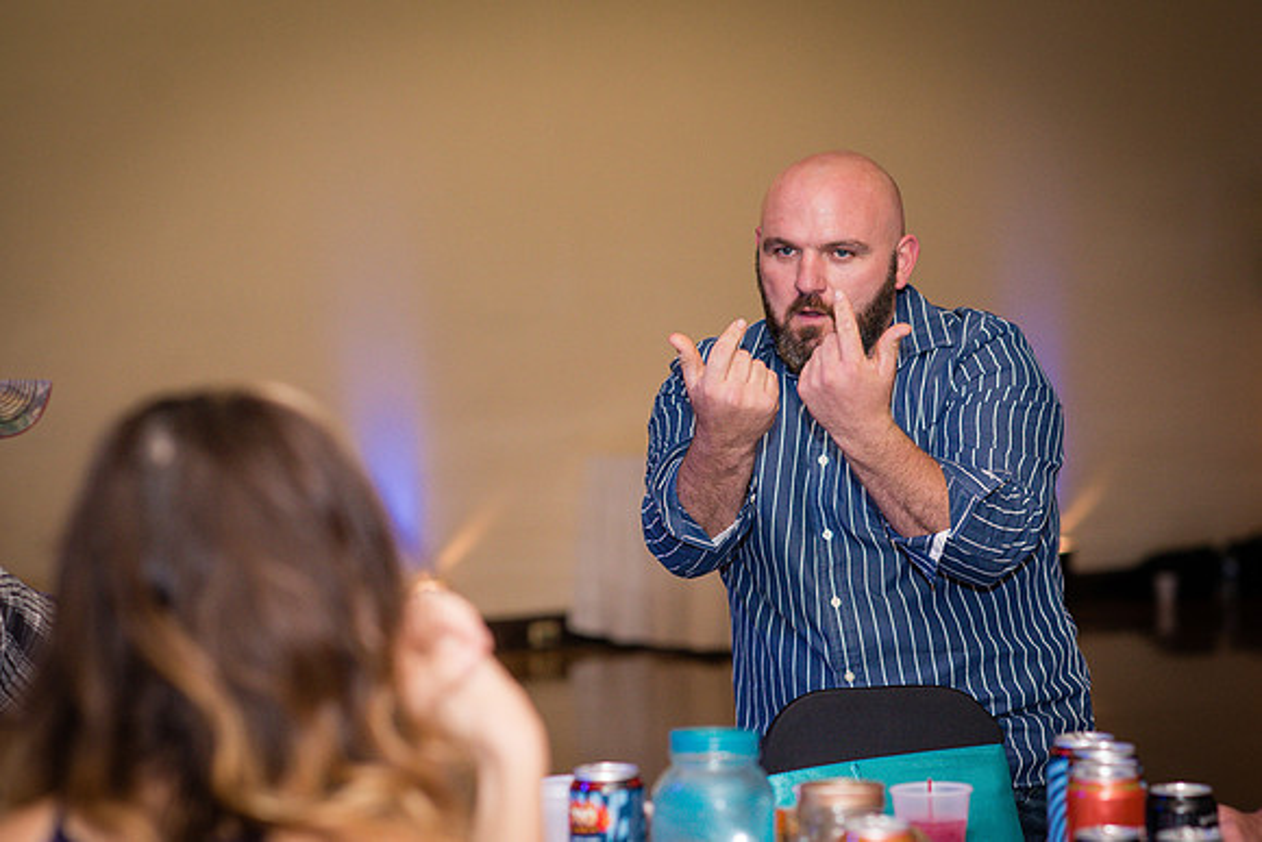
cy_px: 359
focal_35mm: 107
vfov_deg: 12.9
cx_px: 791
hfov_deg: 19.1
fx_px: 3737
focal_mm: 85
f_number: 2.8
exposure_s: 1/125
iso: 640
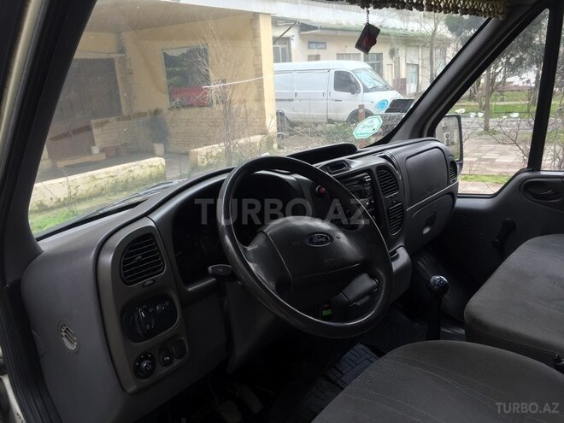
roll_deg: +4.2
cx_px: 282
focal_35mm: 29
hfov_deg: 61.7
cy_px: 212
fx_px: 472
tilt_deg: -14.9
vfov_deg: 48.2
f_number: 2.2
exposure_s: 1/100
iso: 50
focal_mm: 4.15
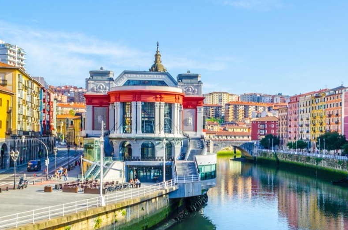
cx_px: 184
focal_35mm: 50
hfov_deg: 39.7
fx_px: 482
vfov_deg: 26.8
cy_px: 131
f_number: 10
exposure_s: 1/80
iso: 100
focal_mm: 22
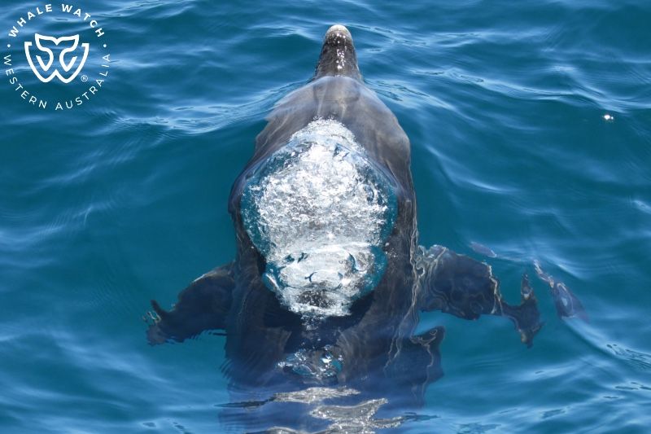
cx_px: 326
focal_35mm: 170
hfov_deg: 12.1
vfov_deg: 8.1
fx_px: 3073
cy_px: 217
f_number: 5.3
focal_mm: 170
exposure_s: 1/8000
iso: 1600
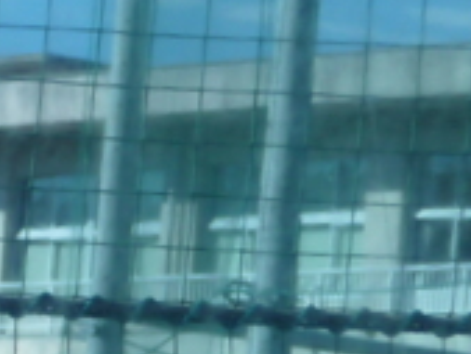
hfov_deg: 3.0
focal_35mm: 668
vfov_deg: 2.2
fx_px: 9096
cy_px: 268
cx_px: -139
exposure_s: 1/500
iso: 100
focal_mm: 24.1
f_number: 4.8
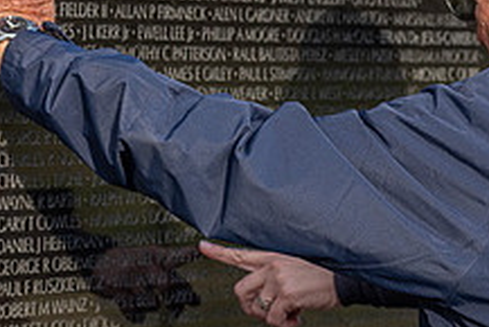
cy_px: 95
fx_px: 3901
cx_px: 586
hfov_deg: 7.1
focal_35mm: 287
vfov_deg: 4.8
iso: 500
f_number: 5
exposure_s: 1/400
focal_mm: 95
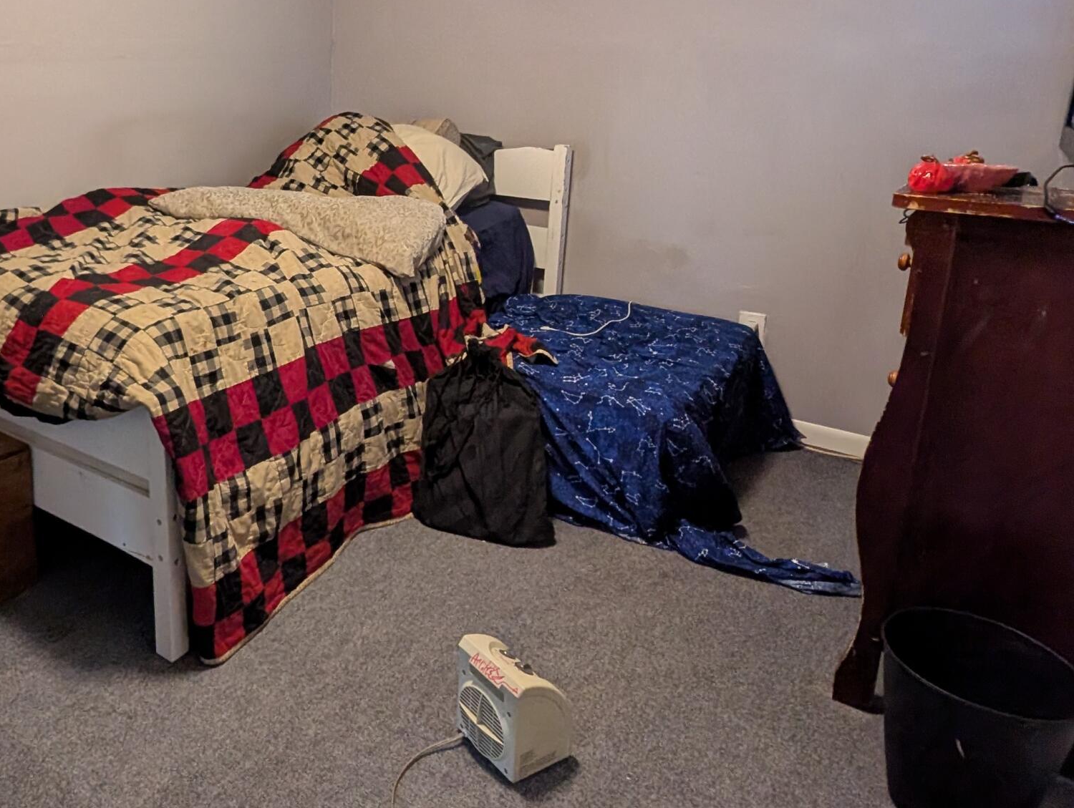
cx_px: 281
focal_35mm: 26
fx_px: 808
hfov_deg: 63.7
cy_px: 266
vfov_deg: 52.1
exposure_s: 1/24
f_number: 2.2
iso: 226
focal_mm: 1.95
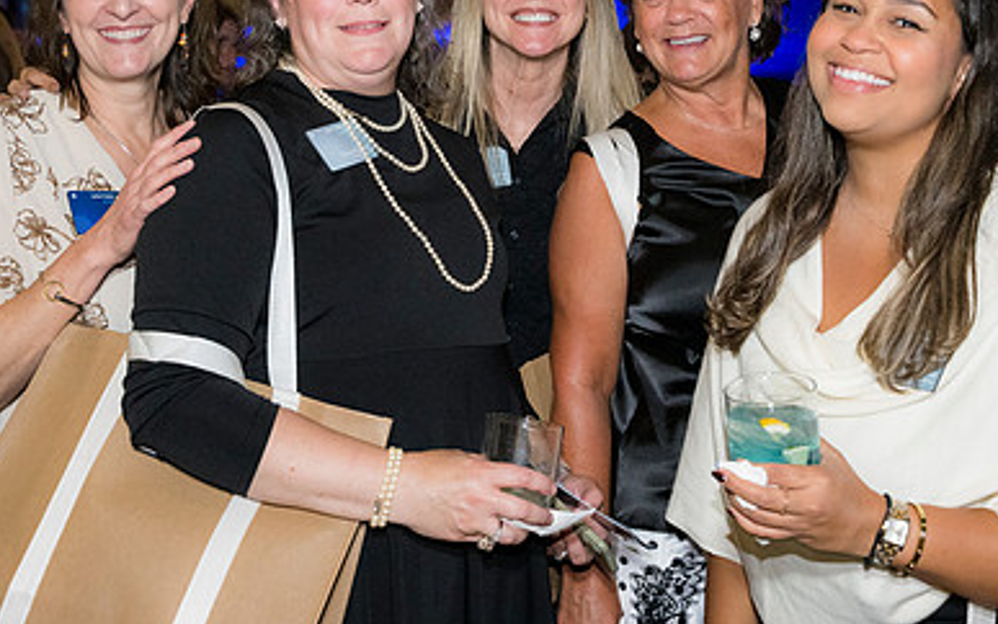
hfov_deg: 38.3
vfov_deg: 24.2
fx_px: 1435
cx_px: 552
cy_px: 141
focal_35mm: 53
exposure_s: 1/160
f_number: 4
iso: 3200
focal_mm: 34.5
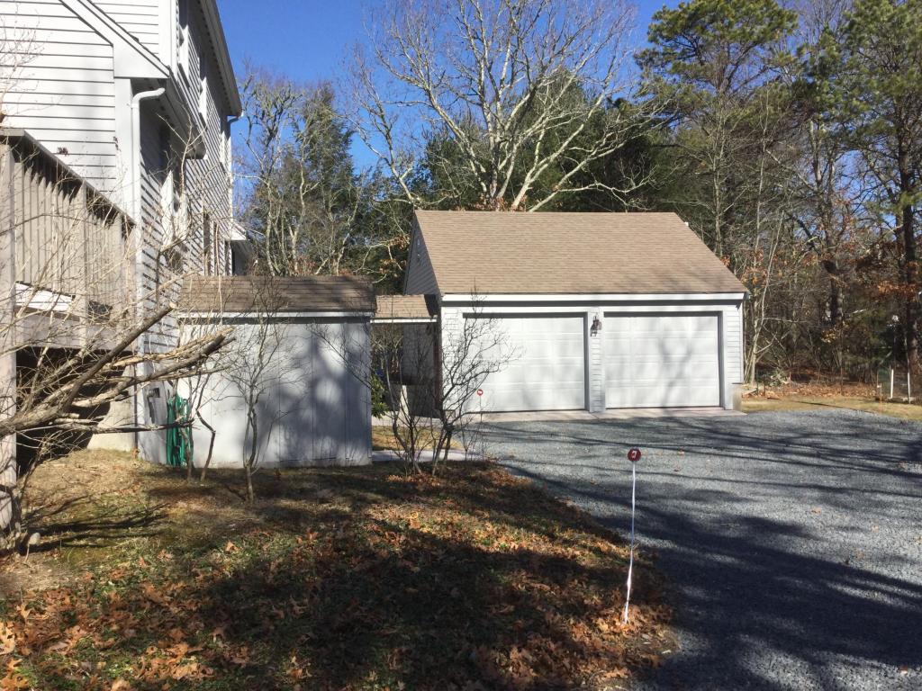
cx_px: 461
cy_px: 346
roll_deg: +1.7
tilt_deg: +0.3
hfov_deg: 58.4
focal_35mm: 31
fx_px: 826
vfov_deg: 45.4
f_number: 2.4
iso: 25
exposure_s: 1/1335
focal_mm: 3.3
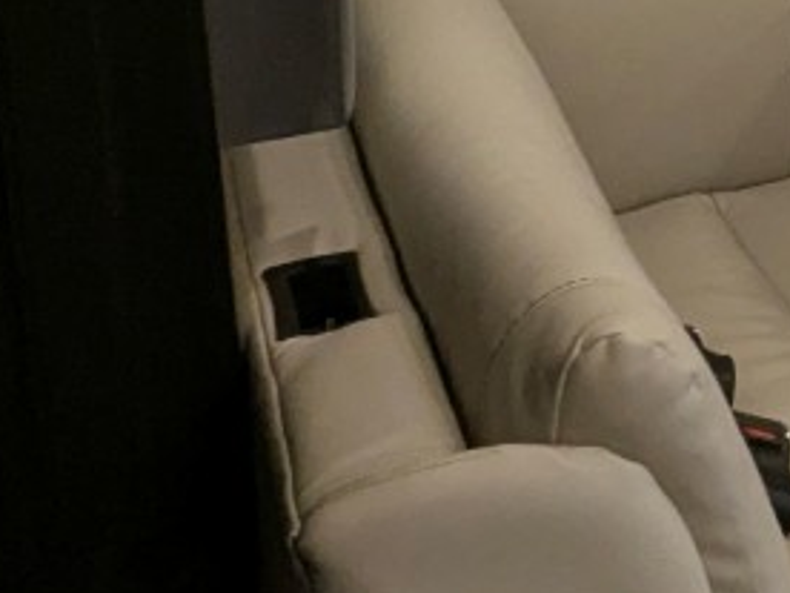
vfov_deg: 16.6
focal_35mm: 81
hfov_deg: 17.3
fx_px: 1849
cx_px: 1587
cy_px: -292
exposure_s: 1/117
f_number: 2.2
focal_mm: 2.35
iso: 99
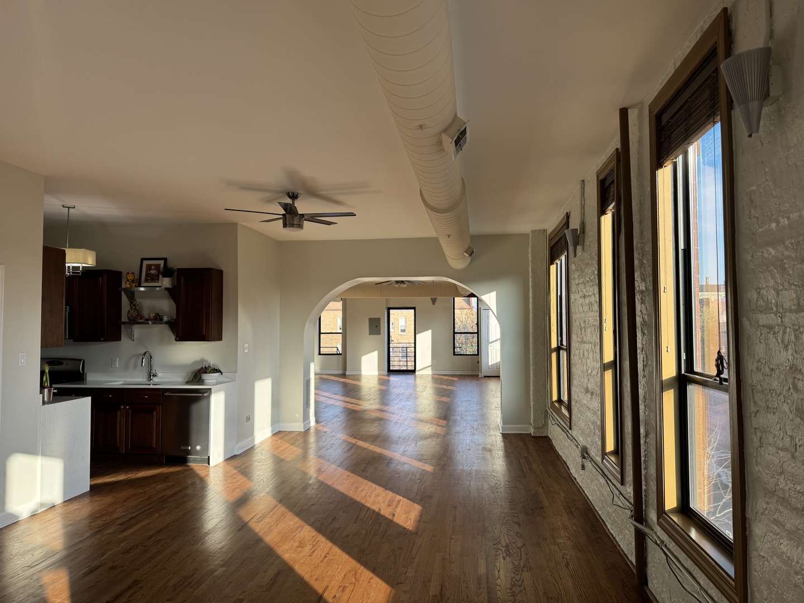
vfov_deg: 56.8
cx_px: 402
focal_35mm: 24
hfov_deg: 71.6
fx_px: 557
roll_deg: +0.6
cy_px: 302
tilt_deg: +0.9
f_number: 1.78
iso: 80
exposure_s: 1/383
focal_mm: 6.76
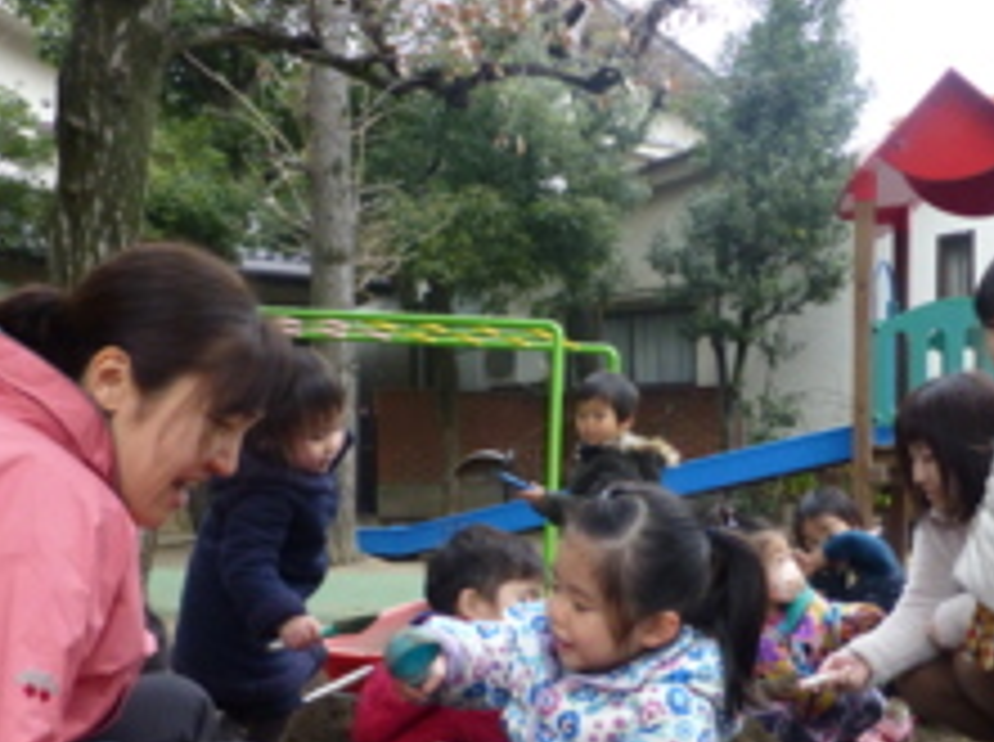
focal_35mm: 38
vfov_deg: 37.2
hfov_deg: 48.7
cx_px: 603
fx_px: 1089
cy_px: 495
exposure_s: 1/250
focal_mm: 4.3
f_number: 3.3
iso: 400
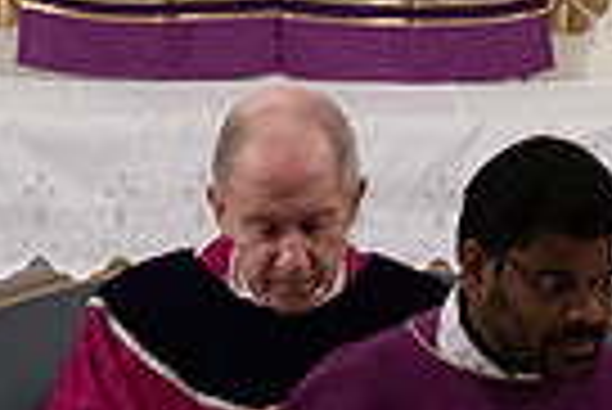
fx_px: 21732
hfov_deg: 1.6
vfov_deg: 1.1
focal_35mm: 1277
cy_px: 565
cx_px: 459
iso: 4000
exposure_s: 1/100
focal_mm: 300
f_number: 9
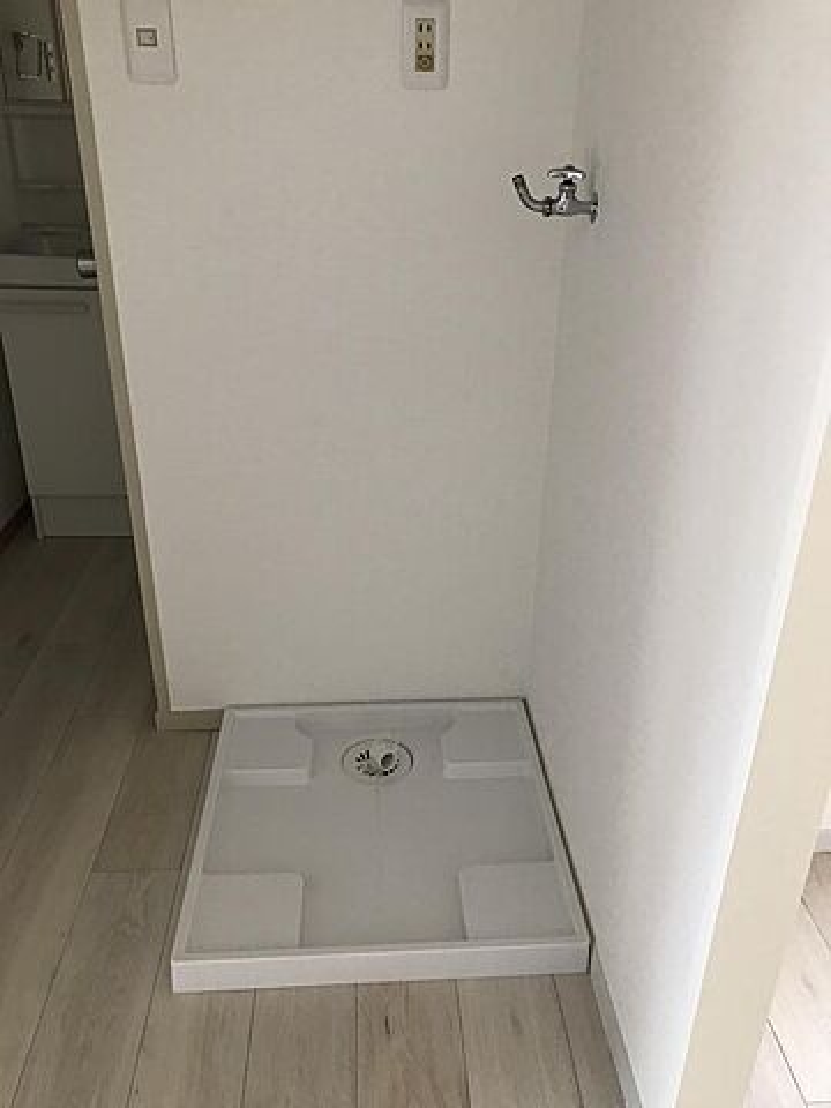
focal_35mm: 28
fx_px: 896
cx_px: 416
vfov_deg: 63.4
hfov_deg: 49.7
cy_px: 554
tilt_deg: -25.5
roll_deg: -2.0
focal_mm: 3.99
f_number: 1.8
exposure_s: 1/15
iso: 40
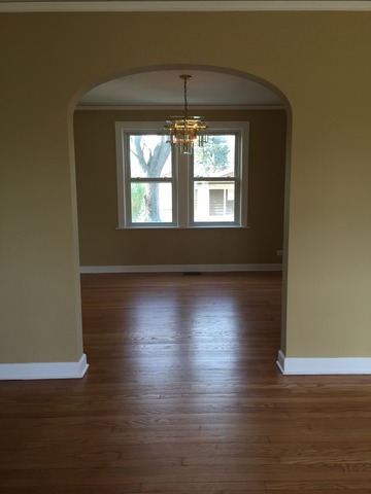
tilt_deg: -8.0
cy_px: 247
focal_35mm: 29
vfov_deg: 61.7
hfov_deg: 48.2
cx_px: 186
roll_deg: +0.6
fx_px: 414
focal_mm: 4.15
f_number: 2.2
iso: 32
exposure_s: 1/40
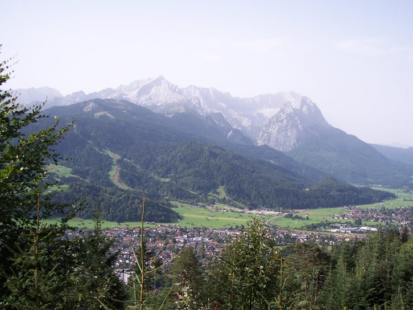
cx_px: 224
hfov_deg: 43.8
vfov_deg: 33.6
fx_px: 513
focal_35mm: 43
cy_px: 165
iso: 100
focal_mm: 8
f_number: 3.4
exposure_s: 1/500
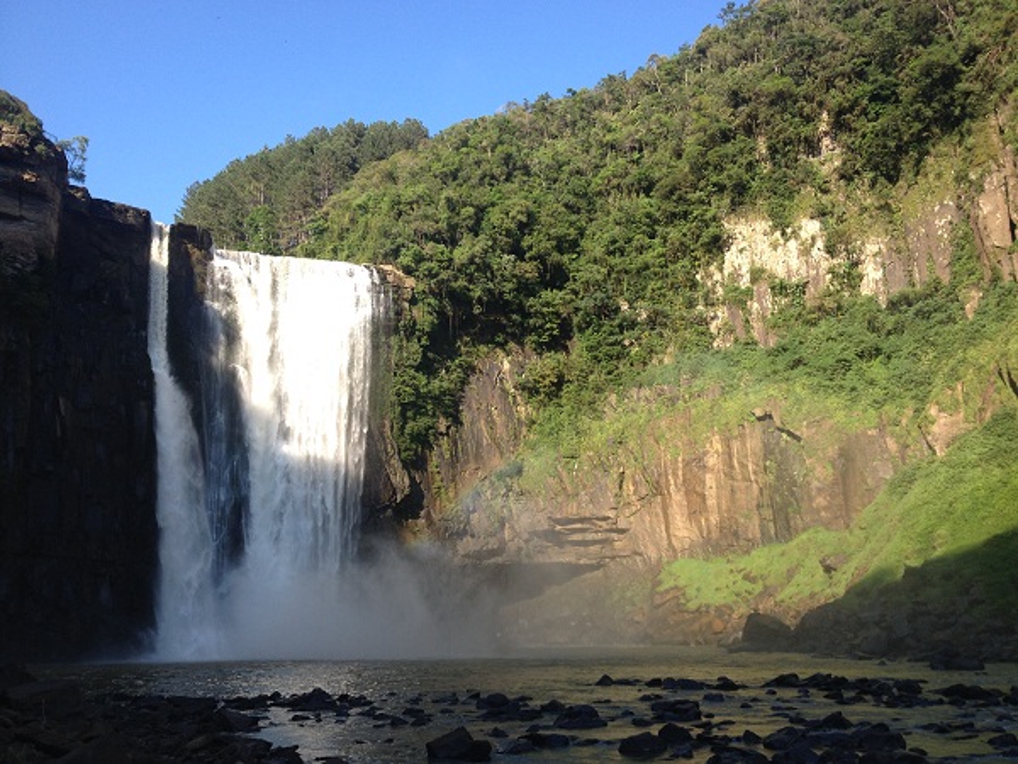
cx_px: 509
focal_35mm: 35
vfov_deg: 40.7
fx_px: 1029
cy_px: 382
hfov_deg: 52.6
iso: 50
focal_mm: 4.28
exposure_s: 1/541
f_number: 2.4
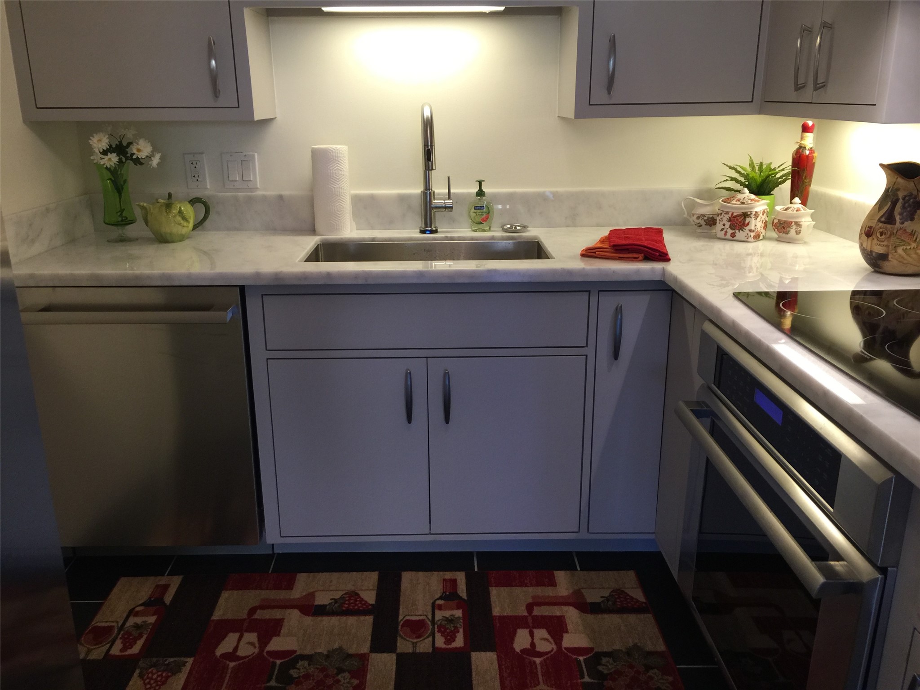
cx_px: 460
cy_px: 345
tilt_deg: -17.8
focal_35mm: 29
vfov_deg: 48.2
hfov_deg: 61.7
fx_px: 771
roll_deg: +0.1
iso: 50
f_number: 2.2
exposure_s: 1/30
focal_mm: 4.15
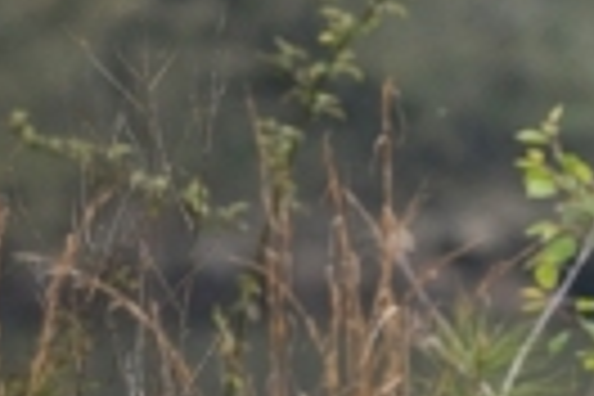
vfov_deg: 1.1
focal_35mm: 1209
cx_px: 1138
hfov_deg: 1.7
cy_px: -304
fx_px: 19947
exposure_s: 1/500
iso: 640
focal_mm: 200
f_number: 4.5
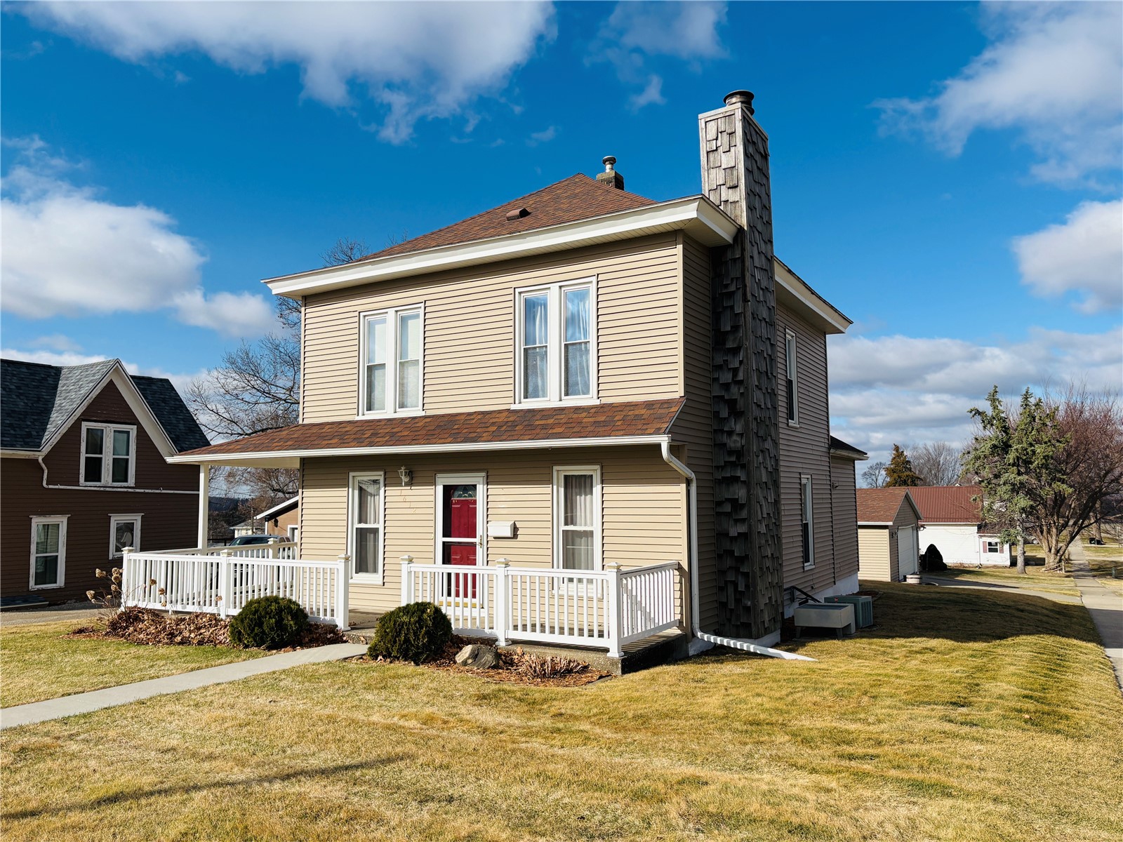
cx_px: 562
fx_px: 843
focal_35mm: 26
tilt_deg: +3.5
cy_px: 421
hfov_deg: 67.3
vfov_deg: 53.1
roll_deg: +0.5
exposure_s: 1/6329
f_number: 1.6
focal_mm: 5.96
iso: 50
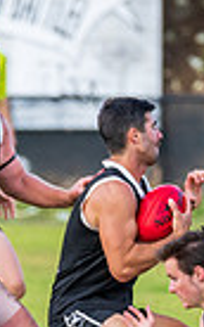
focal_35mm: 1840
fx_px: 16402
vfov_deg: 1.1
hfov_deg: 0.7
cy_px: 340
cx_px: 251
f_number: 6.3
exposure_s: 1/1250
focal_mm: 420
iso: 800
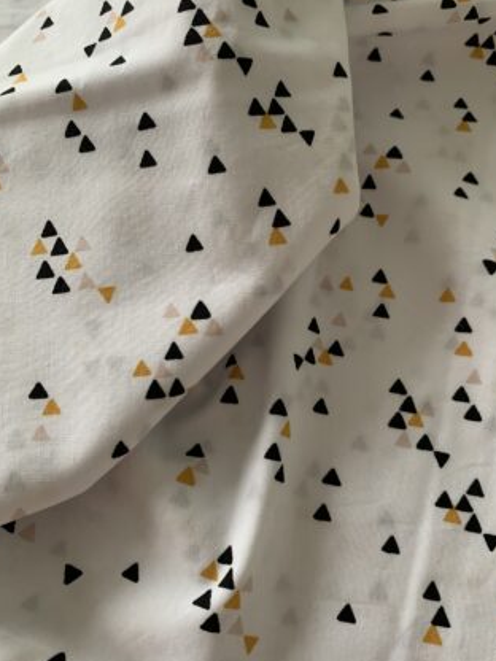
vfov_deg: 56.8
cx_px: 264
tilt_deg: -71.1
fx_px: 611
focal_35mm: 32
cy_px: 342
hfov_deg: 44.1
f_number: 1.8
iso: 320
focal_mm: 4.25
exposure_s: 1/60
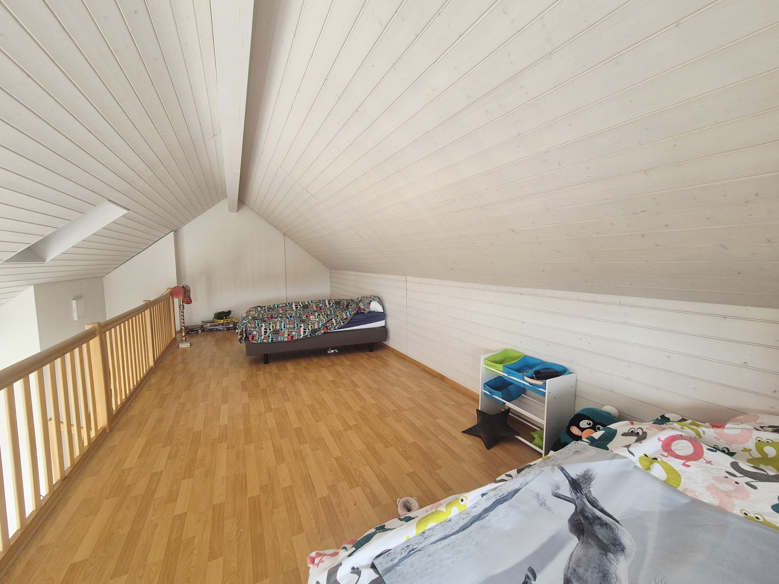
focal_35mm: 13
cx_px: 390
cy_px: 292
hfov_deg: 106.2
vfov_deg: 89.9
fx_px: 293
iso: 160
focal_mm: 2.2
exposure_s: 1/50
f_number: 2.2
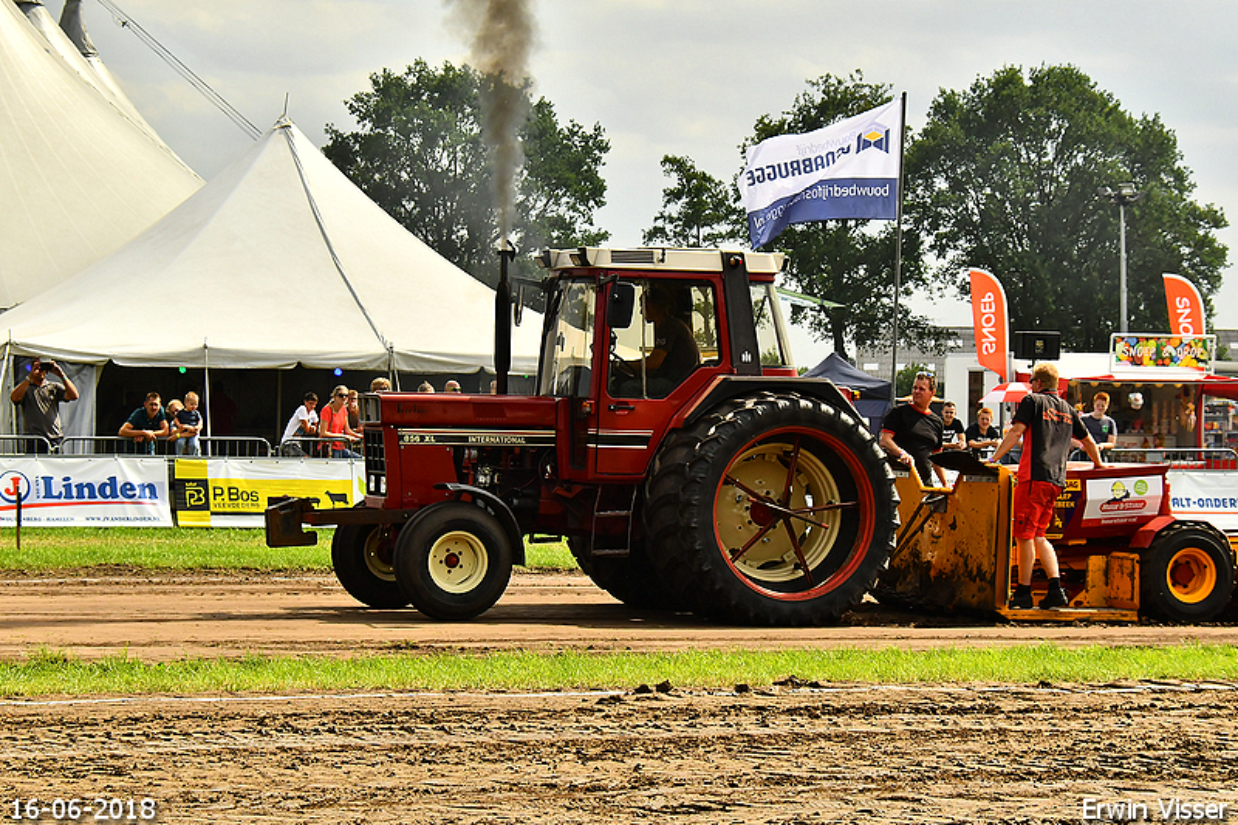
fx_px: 3507
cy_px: 412
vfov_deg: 13.4
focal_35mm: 102
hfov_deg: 20.0
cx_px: 619
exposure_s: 1/2500
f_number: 9
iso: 500
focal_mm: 68
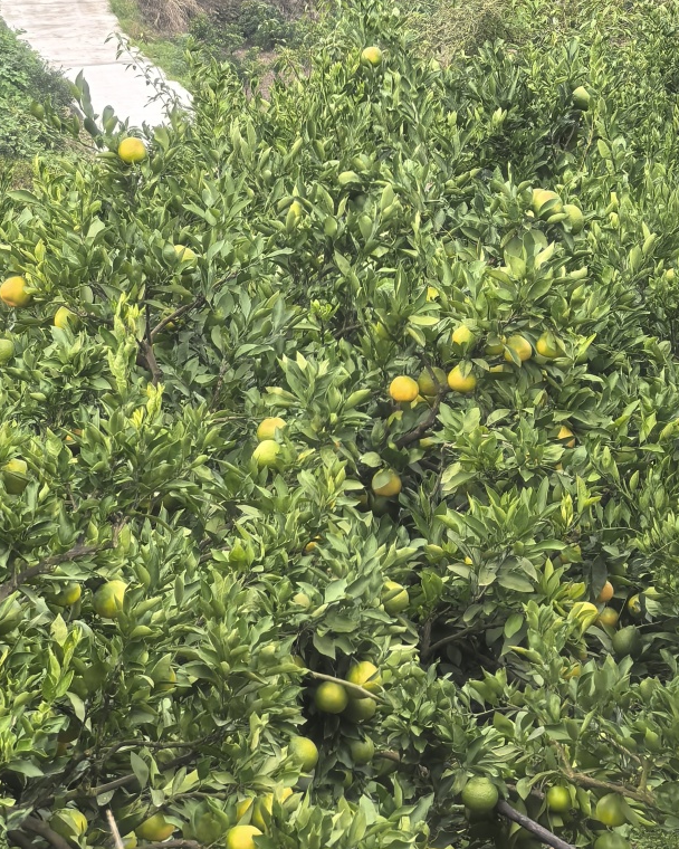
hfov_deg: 7.7
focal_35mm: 200
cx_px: 380
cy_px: 357
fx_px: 5024
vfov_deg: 9.7
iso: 160
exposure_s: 1/497
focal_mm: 14.6
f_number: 3
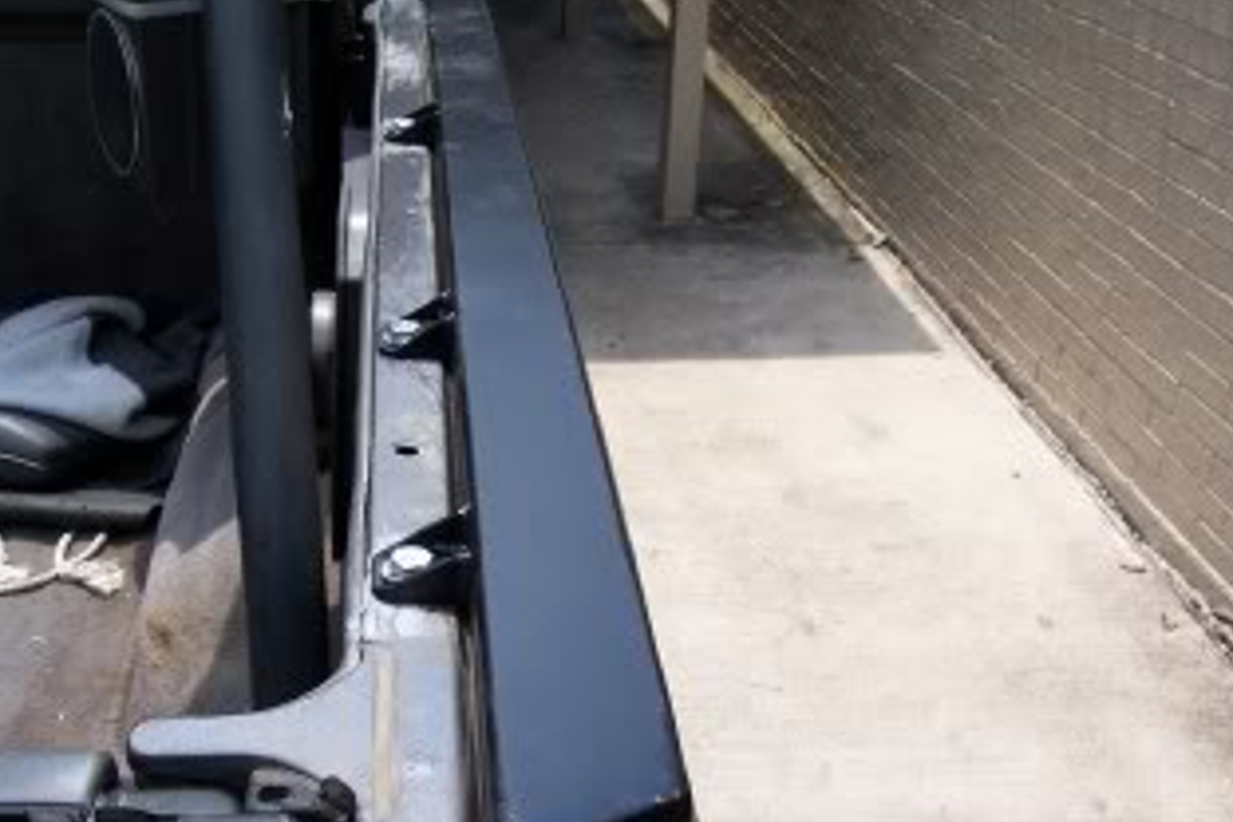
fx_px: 1507
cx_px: 498
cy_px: 565
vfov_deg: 30.2
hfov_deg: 44.3
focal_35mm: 44
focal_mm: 5.5
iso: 80
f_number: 3.4
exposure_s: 1/750
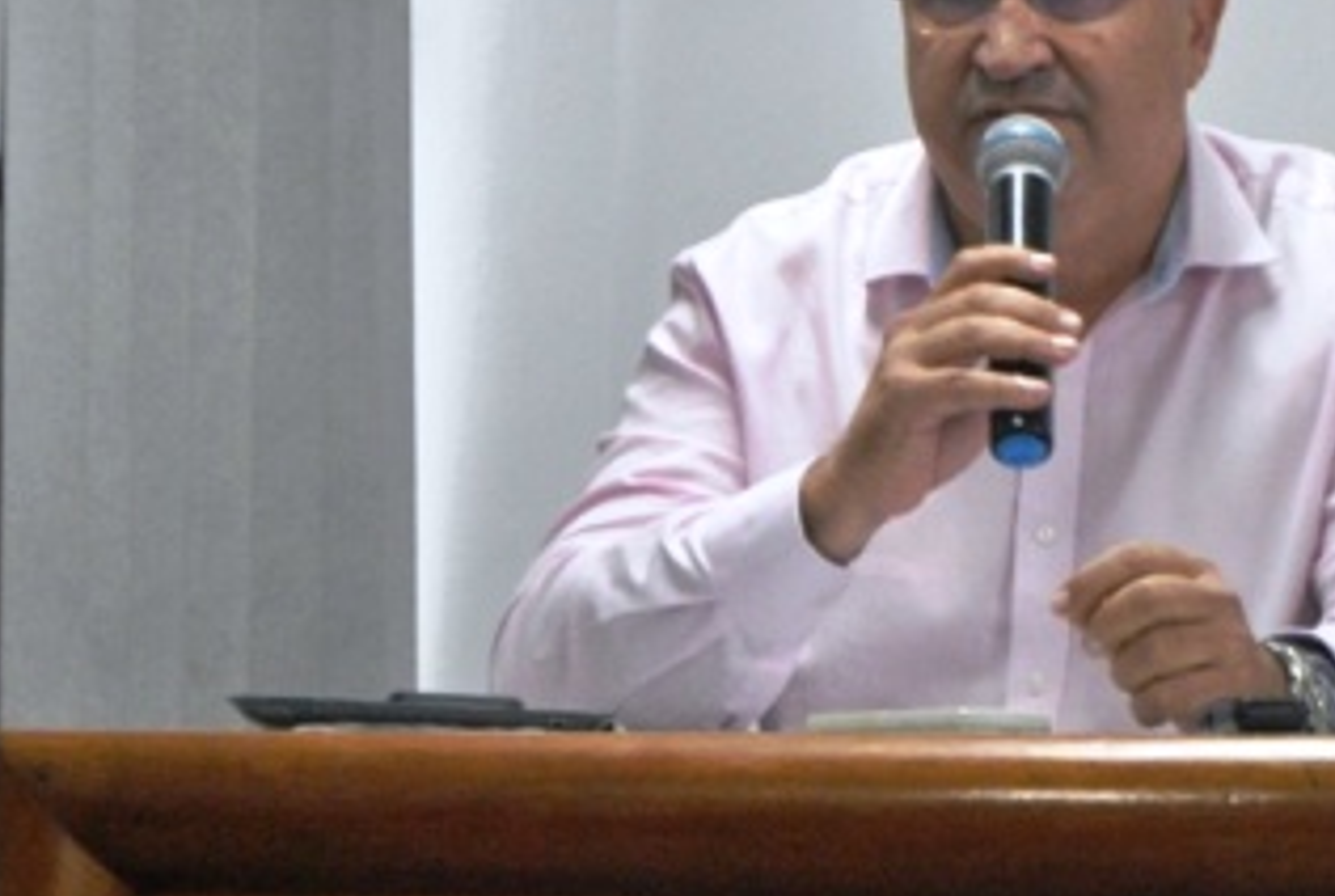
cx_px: 951
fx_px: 5870
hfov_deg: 12.9
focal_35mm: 158
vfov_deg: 8.7
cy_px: 416
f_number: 5.6
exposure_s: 1/30
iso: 1000
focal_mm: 52
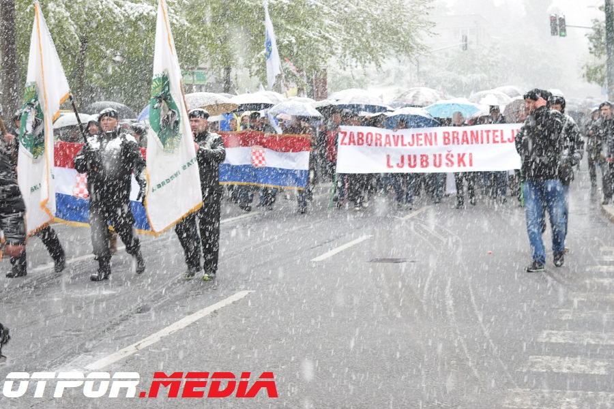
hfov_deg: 28.1
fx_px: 1228
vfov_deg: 18.9
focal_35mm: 72
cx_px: 307
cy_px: 204
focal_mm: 48
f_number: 5.3
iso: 200
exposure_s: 1/100
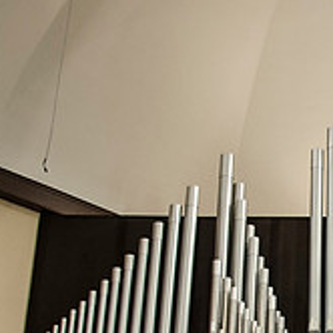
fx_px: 871
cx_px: 359
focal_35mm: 80
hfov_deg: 20.7
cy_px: 347
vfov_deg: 20.8
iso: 800
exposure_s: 1/40
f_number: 3.5
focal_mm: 18
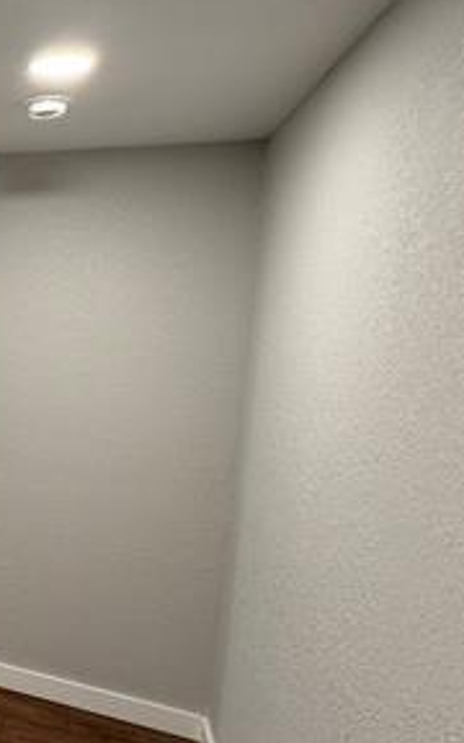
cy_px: 356
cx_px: -198
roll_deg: -2.6
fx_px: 668
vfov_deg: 58.1
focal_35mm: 33
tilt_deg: -3.8
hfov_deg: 28.2
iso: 250
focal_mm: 2.22
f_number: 2.2
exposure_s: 1/120
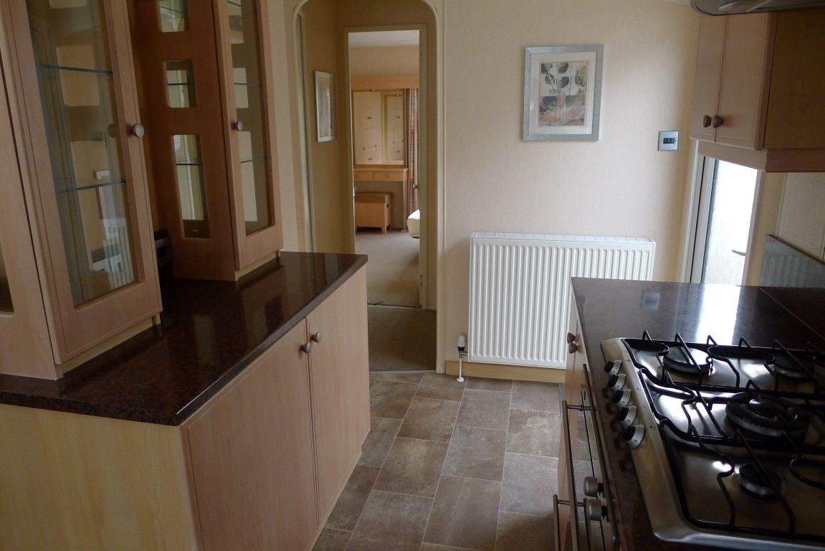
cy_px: 276
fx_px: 550
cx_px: 412
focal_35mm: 24
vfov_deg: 53.2
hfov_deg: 73.7
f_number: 2
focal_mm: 5.1
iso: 200
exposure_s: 1/60
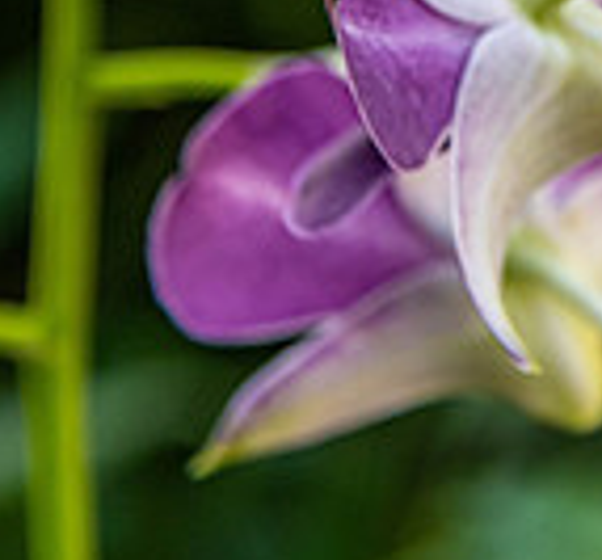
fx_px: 12160
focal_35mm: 640
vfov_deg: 2.6
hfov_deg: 2.8
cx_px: 1028
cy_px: -160
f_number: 8
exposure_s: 1/160
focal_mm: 150
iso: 1000
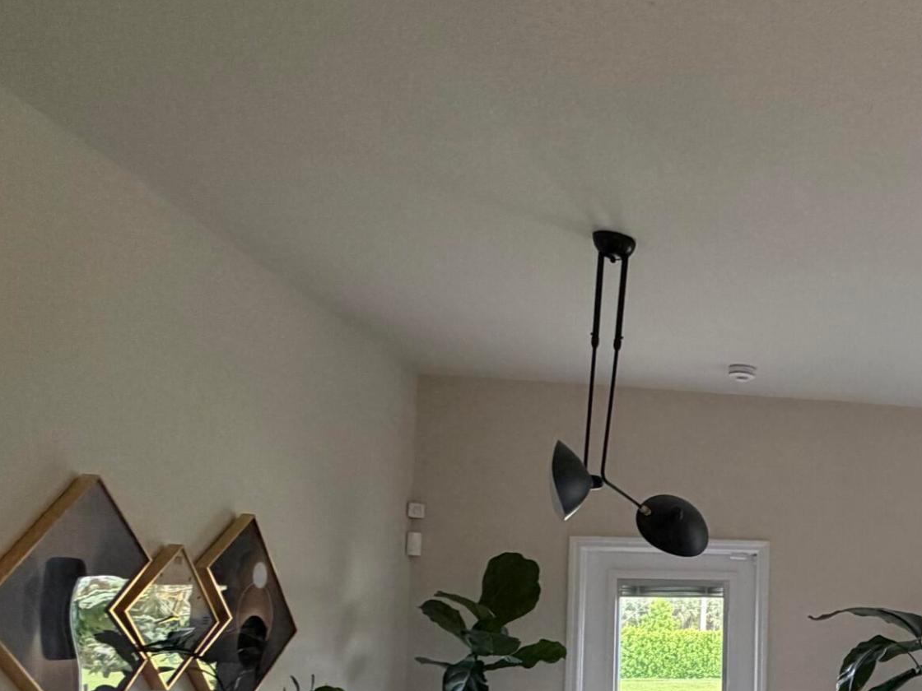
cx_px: 1066
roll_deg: +0.7
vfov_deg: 37.6
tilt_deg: +3.5
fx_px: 959
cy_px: 595
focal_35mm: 36
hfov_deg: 39.5
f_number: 2.2
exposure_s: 1/120
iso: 250
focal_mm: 2.22
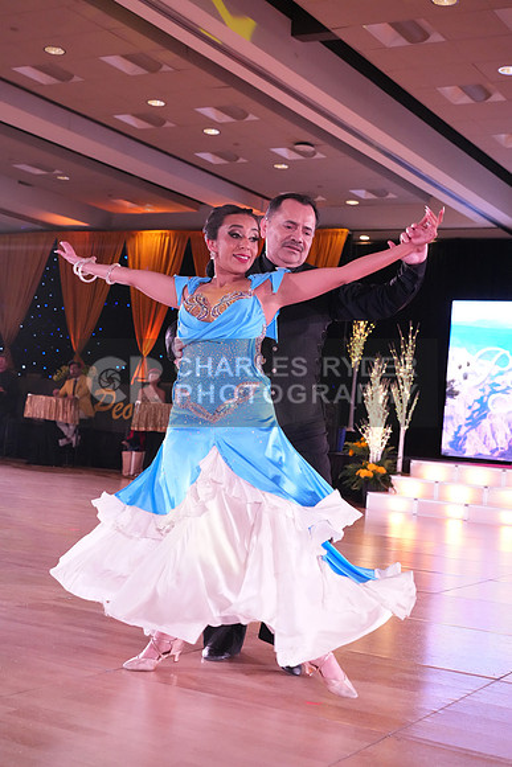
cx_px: 256
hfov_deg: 28.1
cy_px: 384
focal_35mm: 48
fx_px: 1023
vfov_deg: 41.1
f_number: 5
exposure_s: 1/400
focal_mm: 48
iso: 6400
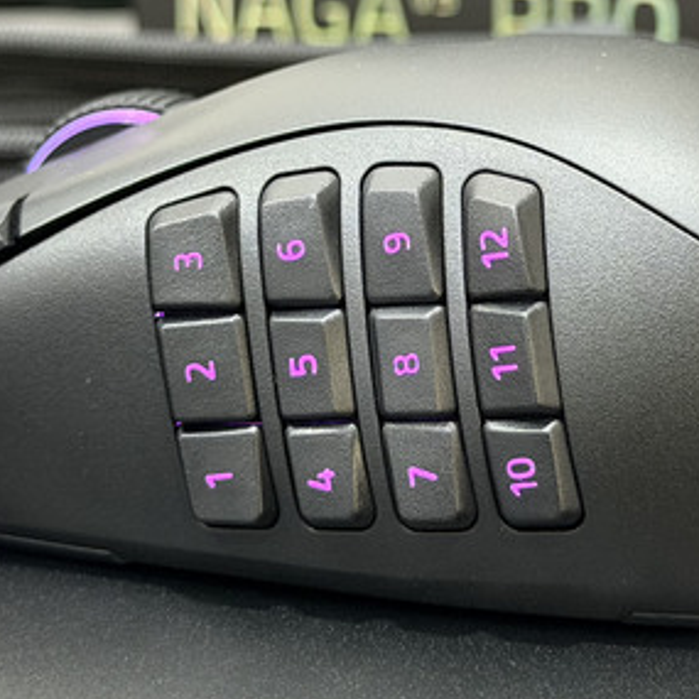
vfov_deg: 15.0
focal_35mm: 116
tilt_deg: -10.8
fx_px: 2650
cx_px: 434
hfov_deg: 15.0
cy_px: 166
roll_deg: +0.0
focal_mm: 6.76
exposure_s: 1/30
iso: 500
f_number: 1.78
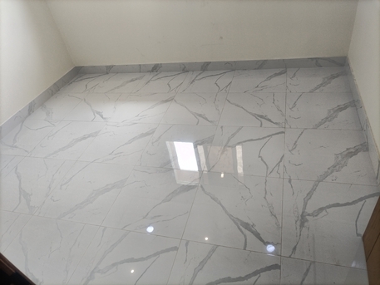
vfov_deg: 53.1
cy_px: 142
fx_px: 285
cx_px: 190
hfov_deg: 67.3
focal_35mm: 26
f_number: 1.8
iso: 195
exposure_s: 1/100
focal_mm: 4.7
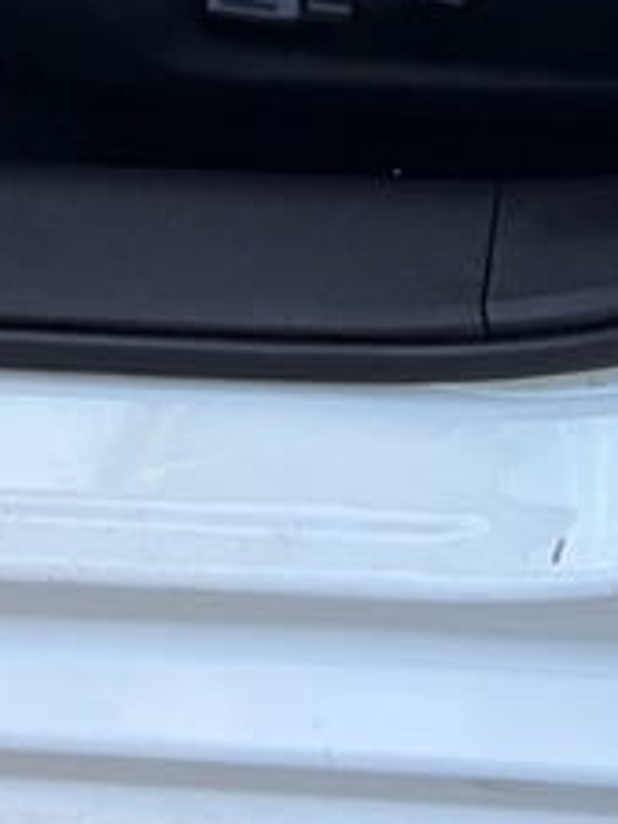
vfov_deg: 14.0
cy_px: -802
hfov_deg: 12.5
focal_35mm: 119
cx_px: 313
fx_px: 2833
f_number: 1.6
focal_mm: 5.96
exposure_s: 1/548
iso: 64
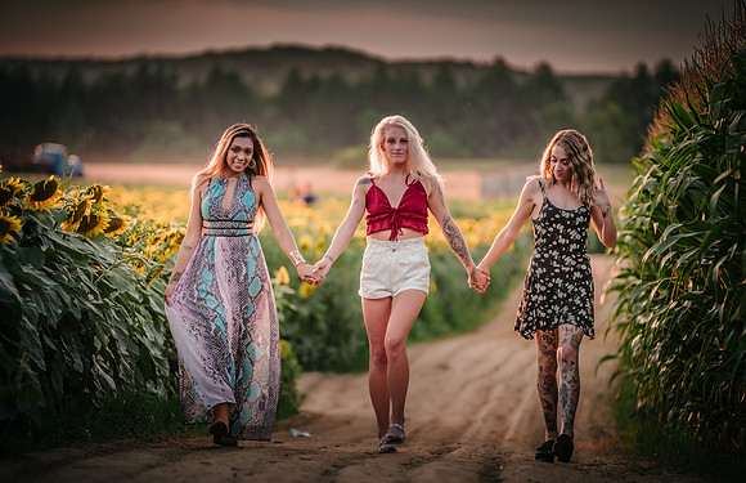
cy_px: 249
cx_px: 373
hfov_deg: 10.3
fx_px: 4143
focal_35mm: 202
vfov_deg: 6.7
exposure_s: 1/250
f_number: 2.8
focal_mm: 200
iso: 80
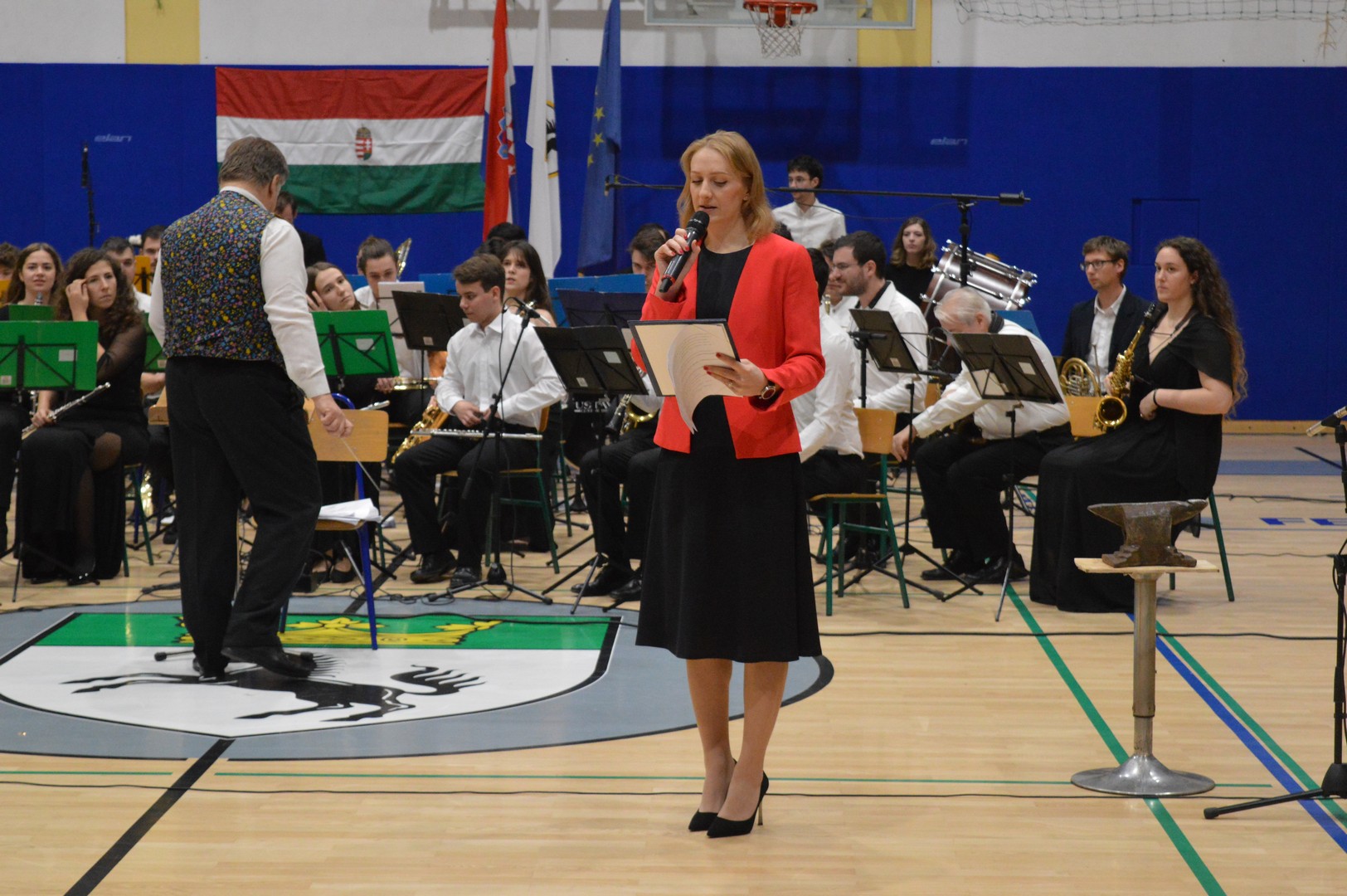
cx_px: 674
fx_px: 3084
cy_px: 448
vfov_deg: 16.5
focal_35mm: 82
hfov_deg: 24.6
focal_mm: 55
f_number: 6.3
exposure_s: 1/160
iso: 3200
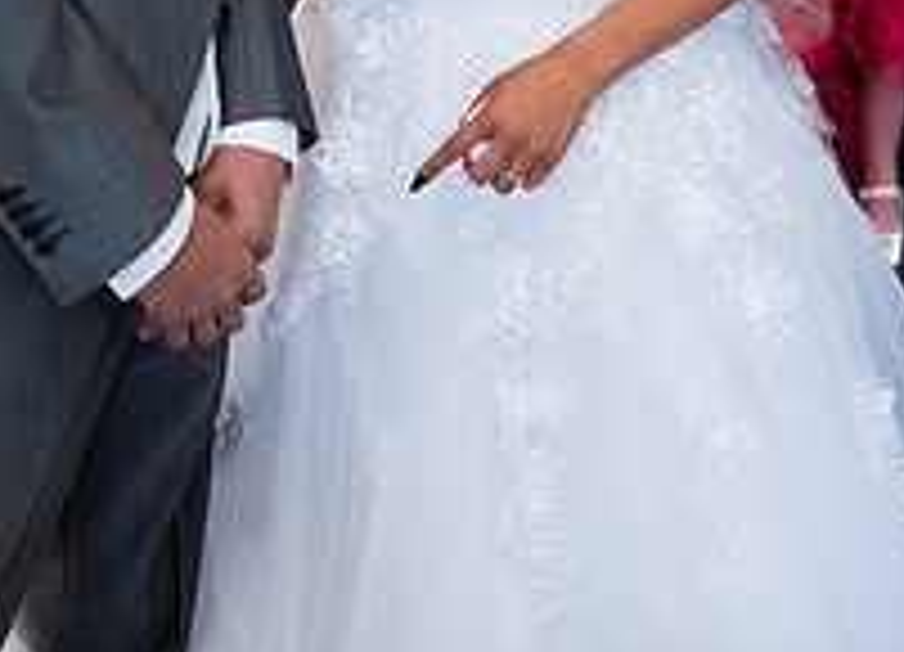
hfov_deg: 17.3
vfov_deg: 12.0
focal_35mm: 115
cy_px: -337
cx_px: 569
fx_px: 2963
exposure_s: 1/100
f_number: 2.5
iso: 100
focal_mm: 35
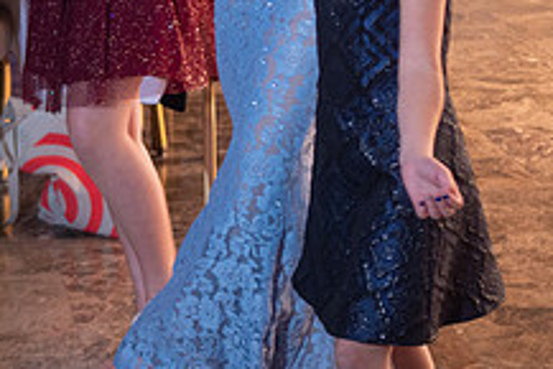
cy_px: -108
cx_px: 209
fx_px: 2137
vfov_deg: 9.7
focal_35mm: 139
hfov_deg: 14.7
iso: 500
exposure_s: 1/250
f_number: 1.7
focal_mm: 25
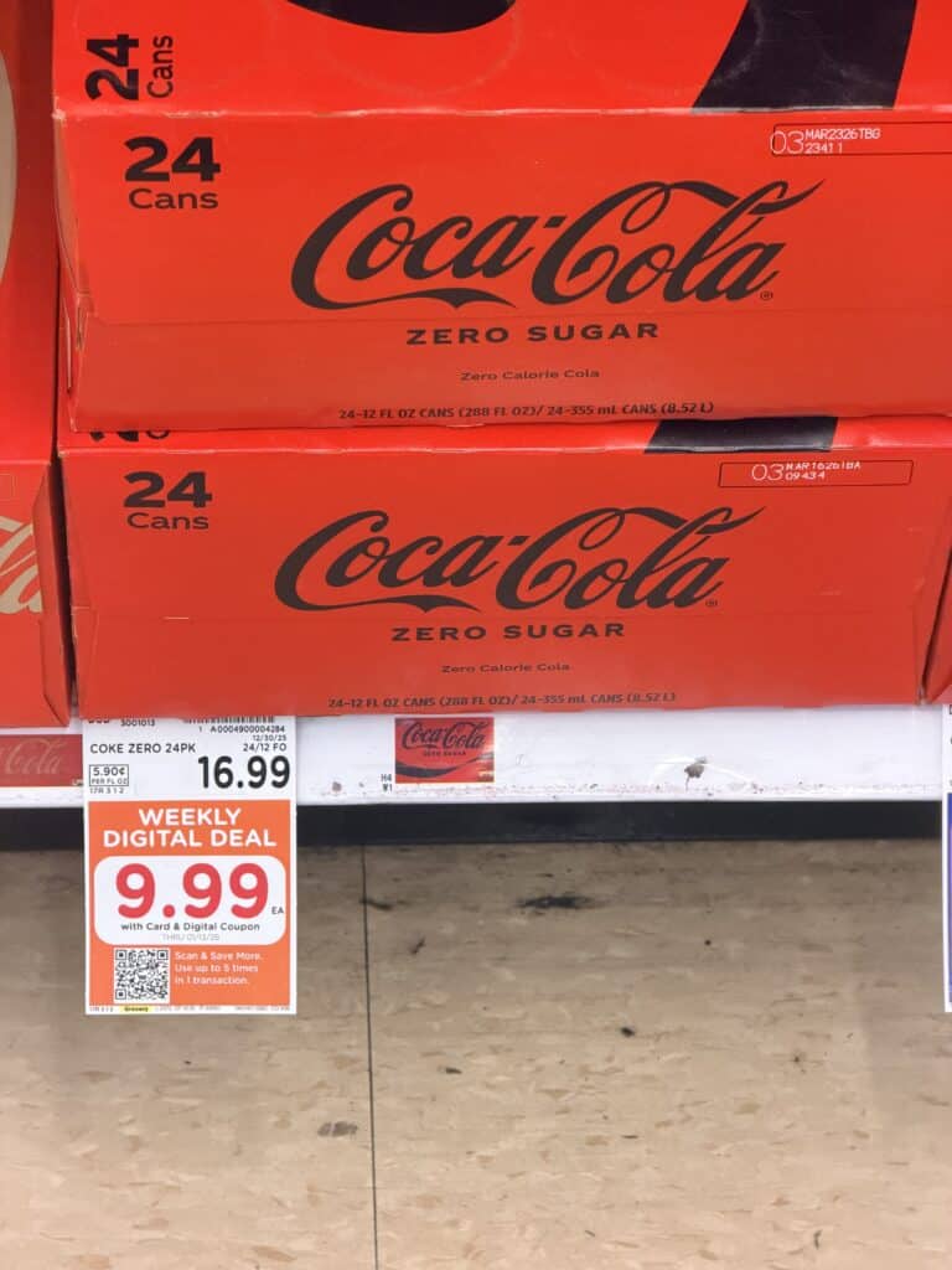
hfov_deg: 14.8
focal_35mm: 100
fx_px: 3667
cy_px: 635
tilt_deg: -50.3
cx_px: 476
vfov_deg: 19.6
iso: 400
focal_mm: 16.89
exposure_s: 1/63
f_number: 2.8
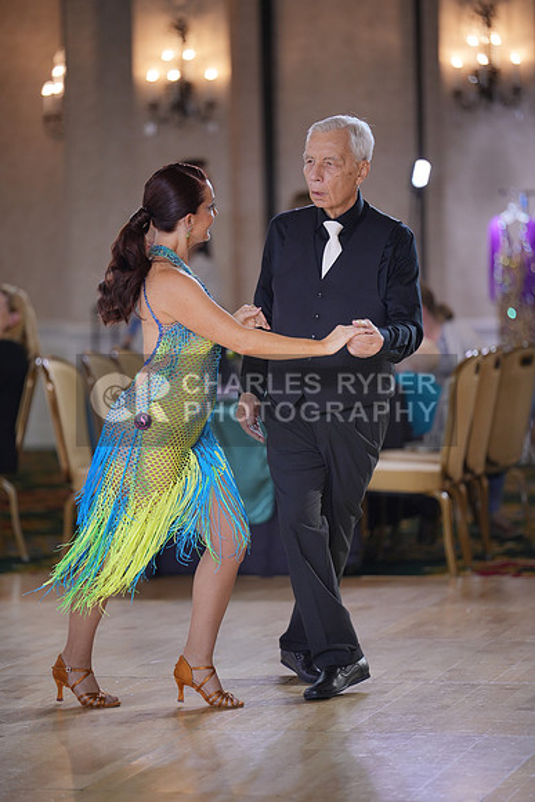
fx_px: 3096
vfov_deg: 14.8
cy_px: 401
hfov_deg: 9.9
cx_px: 268
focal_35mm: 139
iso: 800
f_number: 2
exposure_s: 1/500
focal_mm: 139
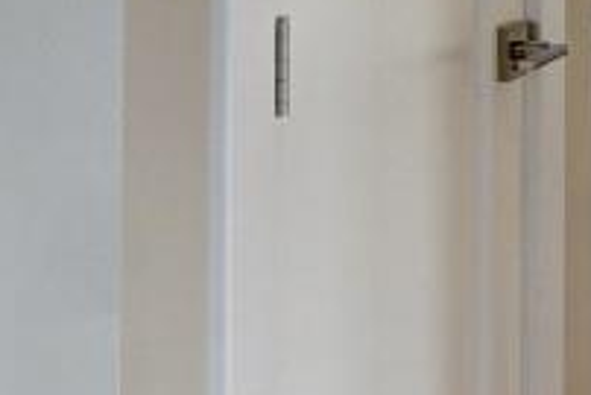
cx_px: 1770
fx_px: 3121
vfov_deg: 7.2
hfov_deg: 8.9
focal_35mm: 190
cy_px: -114
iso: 400
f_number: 8
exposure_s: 1/25
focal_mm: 24
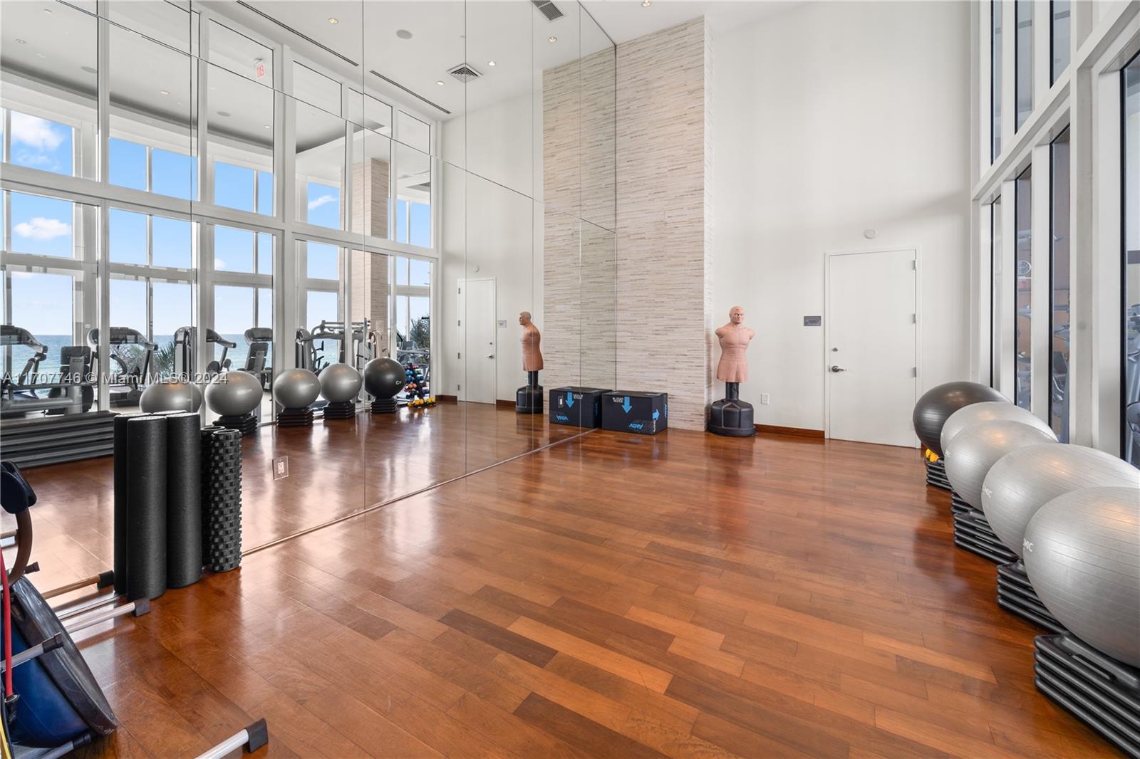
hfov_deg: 104.3
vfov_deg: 81.2
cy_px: 380
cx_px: 570
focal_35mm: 14
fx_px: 443
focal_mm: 14
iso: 500
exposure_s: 1/2.5
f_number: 11
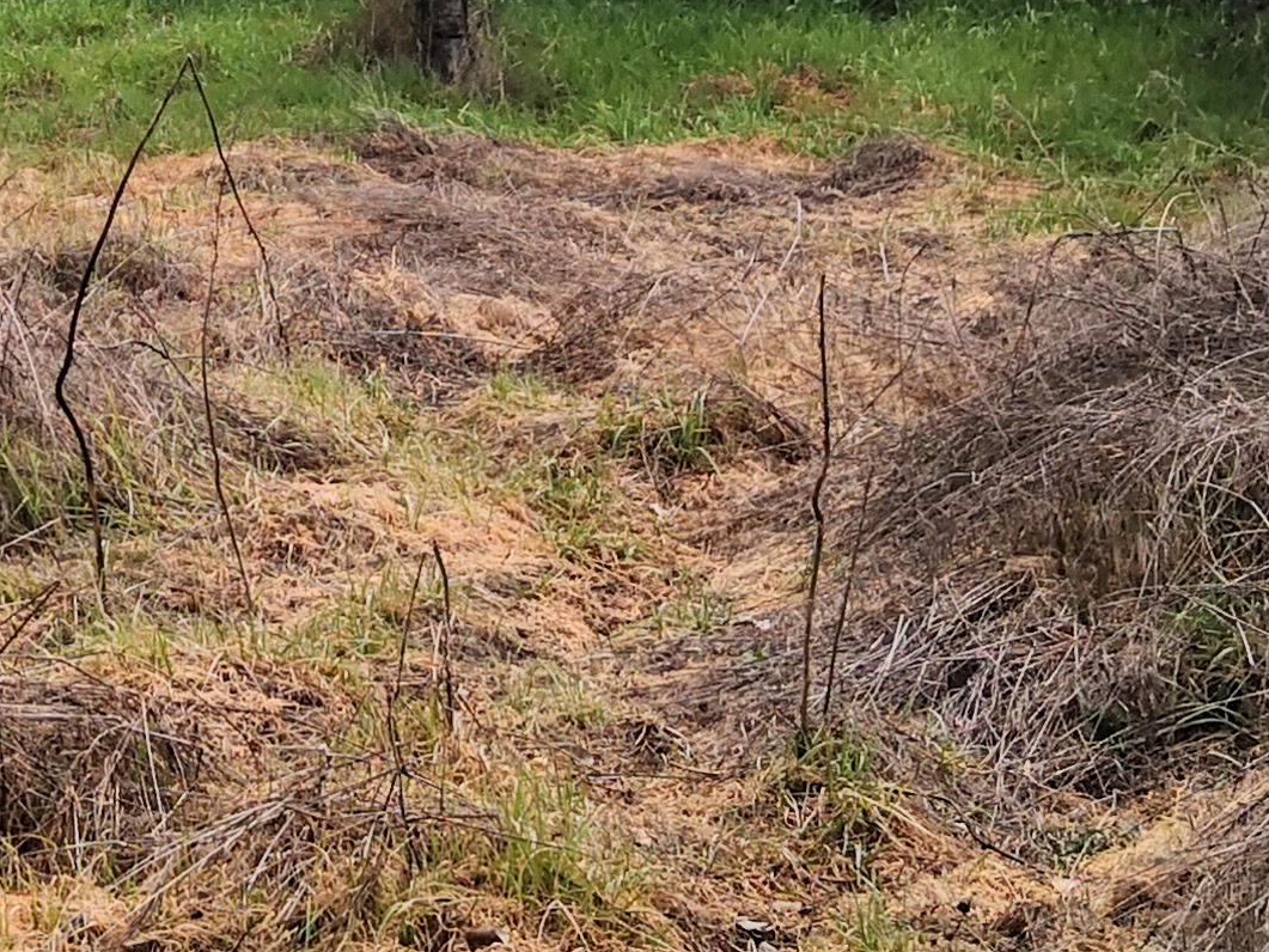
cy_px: -102
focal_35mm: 101
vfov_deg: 14.3
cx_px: -59
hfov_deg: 18.8
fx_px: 3703
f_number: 1.6
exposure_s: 1/1086
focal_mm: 3.95
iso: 50
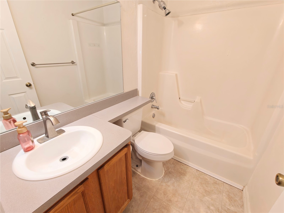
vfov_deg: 81.7
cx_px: 142
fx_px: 123
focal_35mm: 15
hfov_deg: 98.2
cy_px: 106
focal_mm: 2.3
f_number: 2
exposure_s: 1/120
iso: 500
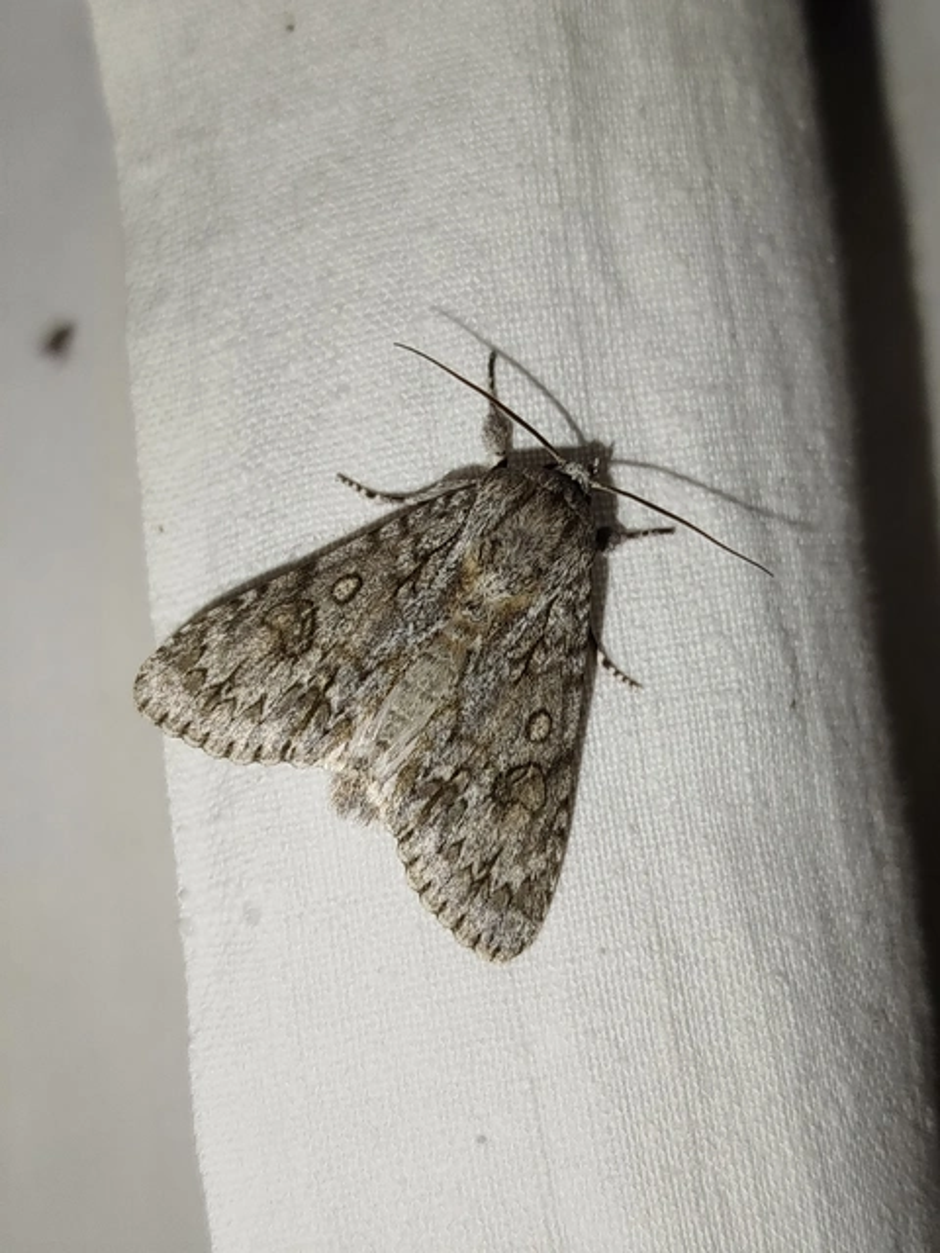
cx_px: 470
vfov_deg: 33.8
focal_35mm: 57
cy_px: 626
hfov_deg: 25.7
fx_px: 2064
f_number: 1.7
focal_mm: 5.31
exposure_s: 1/50
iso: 64
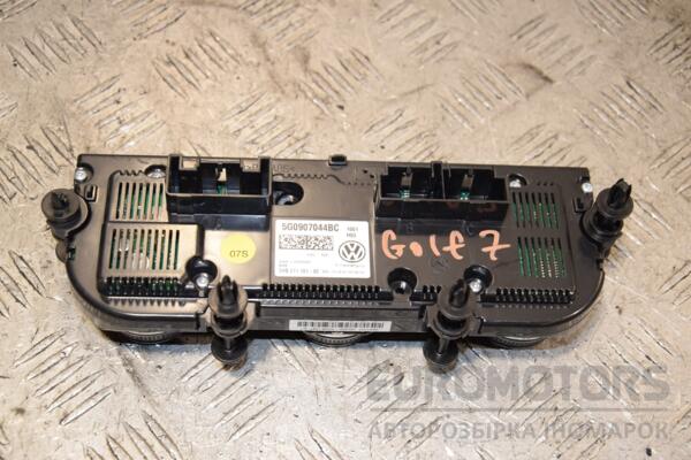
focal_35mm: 63
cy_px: 230
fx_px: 1209
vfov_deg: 21.6
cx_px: 346
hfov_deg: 31.9
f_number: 6.3
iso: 800
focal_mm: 42
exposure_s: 1/200
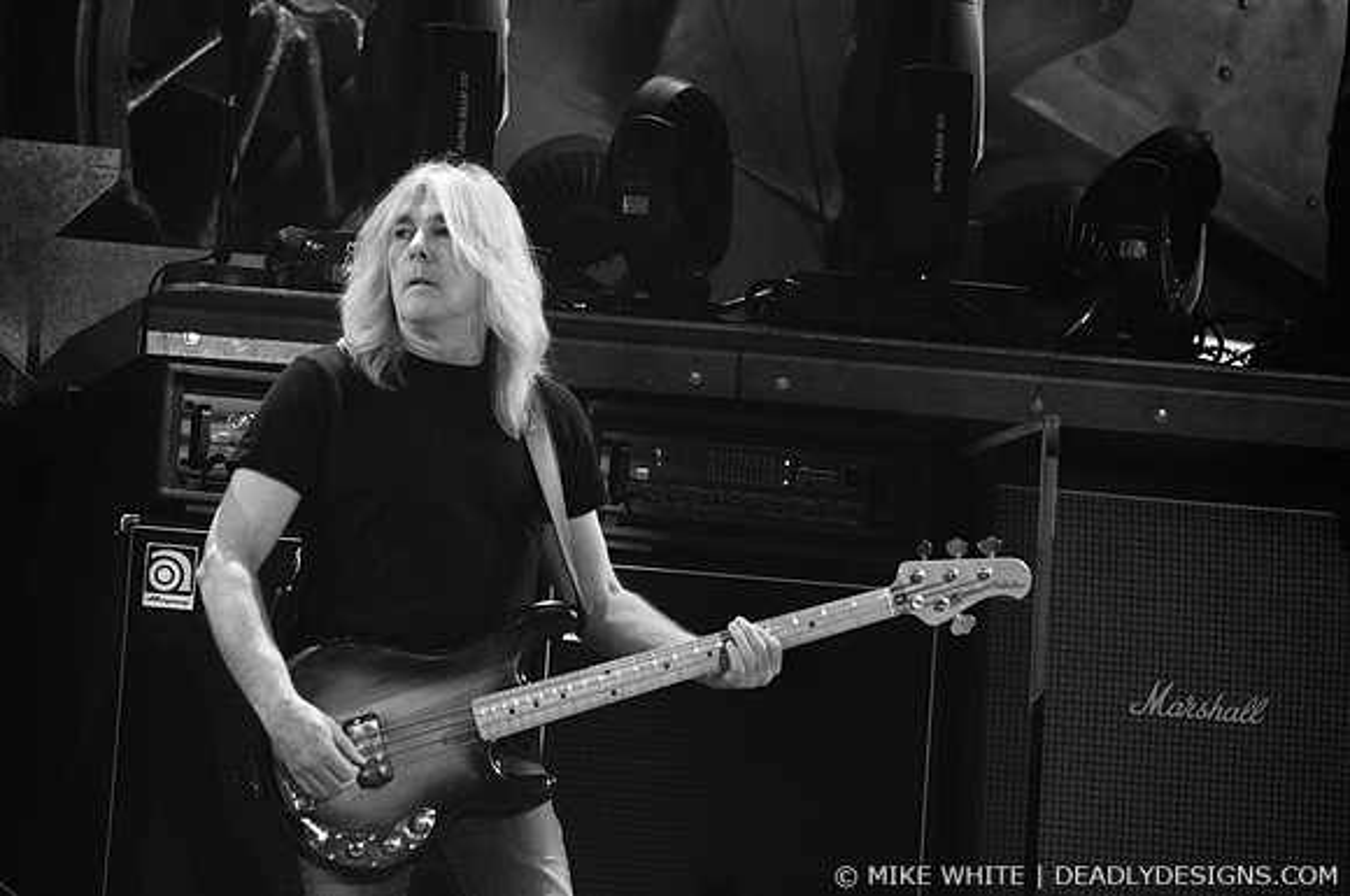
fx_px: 9549
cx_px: 675
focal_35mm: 255
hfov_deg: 8.1
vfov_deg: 5.4
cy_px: 448
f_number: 4
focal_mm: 170
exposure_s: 1/160
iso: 800
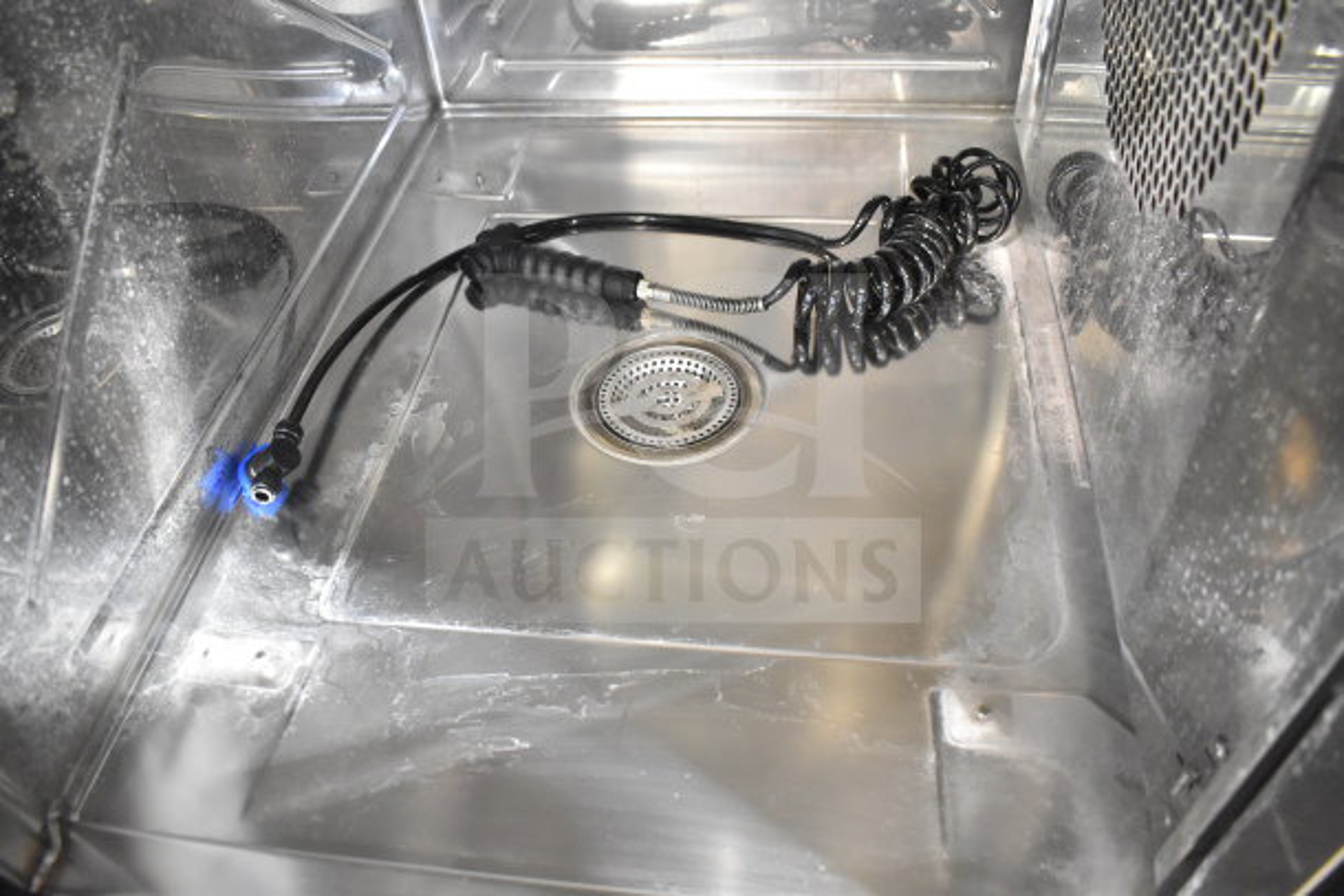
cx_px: 672
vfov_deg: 48.0
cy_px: 448
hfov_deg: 67.4
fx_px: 1008
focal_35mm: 27
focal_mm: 18
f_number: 3.5
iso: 3200
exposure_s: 1/30
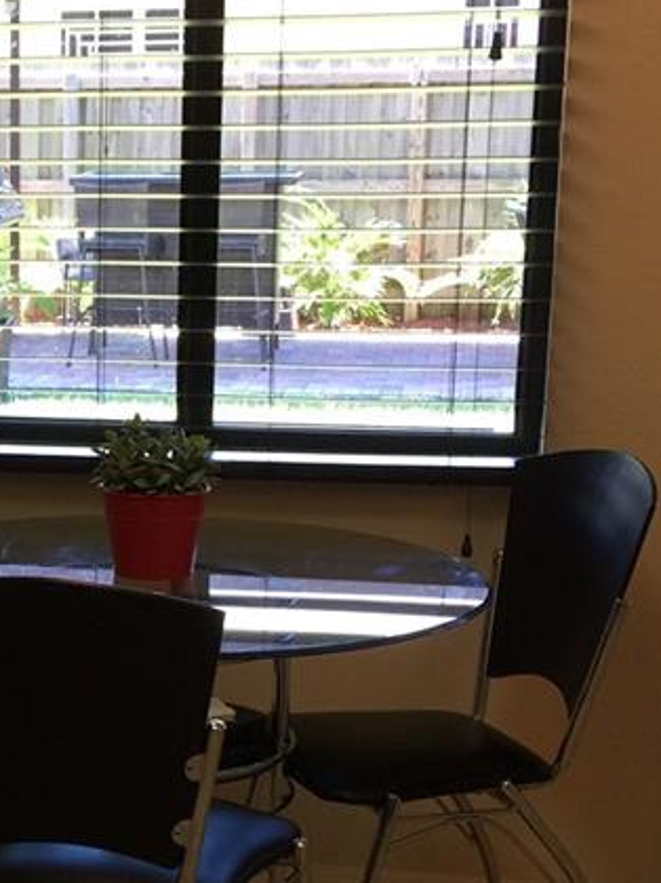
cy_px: 580
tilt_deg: -12.8
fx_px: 2114
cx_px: -128
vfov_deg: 23.5
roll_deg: +0.3
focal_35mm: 83
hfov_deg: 17.0
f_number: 2.2
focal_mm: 4.15
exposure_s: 1/40
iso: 32
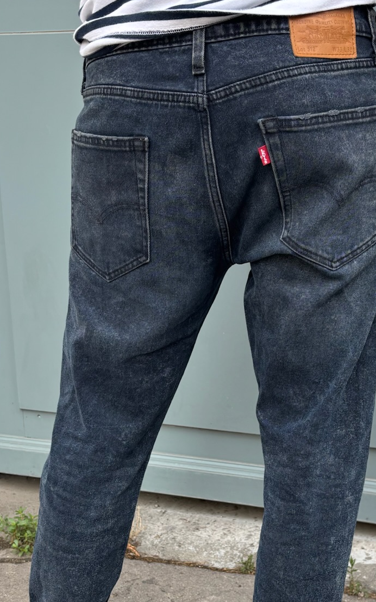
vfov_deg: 39.4
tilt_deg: -16.5
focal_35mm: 51
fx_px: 836
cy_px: 367
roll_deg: +0.2
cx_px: 235
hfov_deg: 25.3
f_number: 1.6
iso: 50
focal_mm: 5.96
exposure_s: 1/594
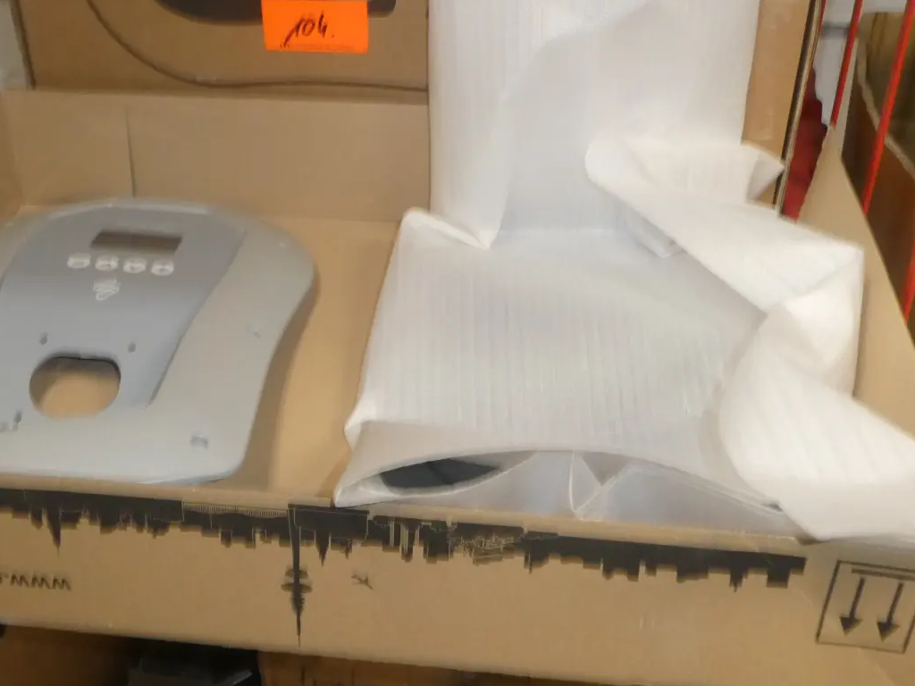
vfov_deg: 32.2
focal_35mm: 45
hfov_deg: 41.8
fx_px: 1189
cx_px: 353
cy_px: 324
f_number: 3.3
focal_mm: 4.3
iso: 320
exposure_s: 1/50
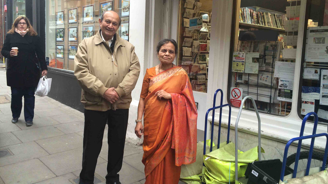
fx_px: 287
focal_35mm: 33
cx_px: 165
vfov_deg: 35.6
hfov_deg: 59.5
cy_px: 83
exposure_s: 1/50
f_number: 2.2
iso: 50
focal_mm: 4.12
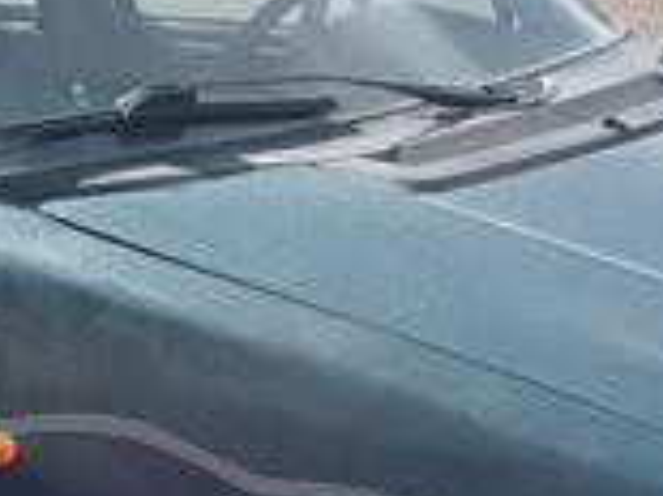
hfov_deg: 16.6
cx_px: 137
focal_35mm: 118
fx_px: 2258
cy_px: 498
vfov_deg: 12.4
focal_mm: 3.46
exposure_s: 1/501
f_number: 2.2
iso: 100
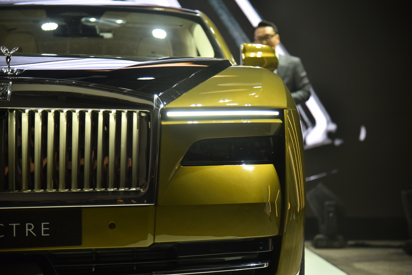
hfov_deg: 23.6
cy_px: 138
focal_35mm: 86
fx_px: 984
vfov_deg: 15.9
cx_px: 206
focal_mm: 86
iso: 450
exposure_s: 1/100
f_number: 4
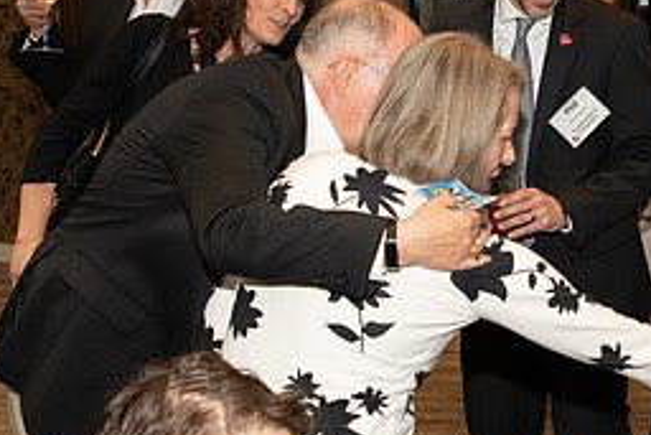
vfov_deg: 20.3
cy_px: 203
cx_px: 558
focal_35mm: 67
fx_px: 1212
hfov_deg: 29.1
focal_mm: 24
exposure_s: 1/160
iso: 1250
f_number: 4.5
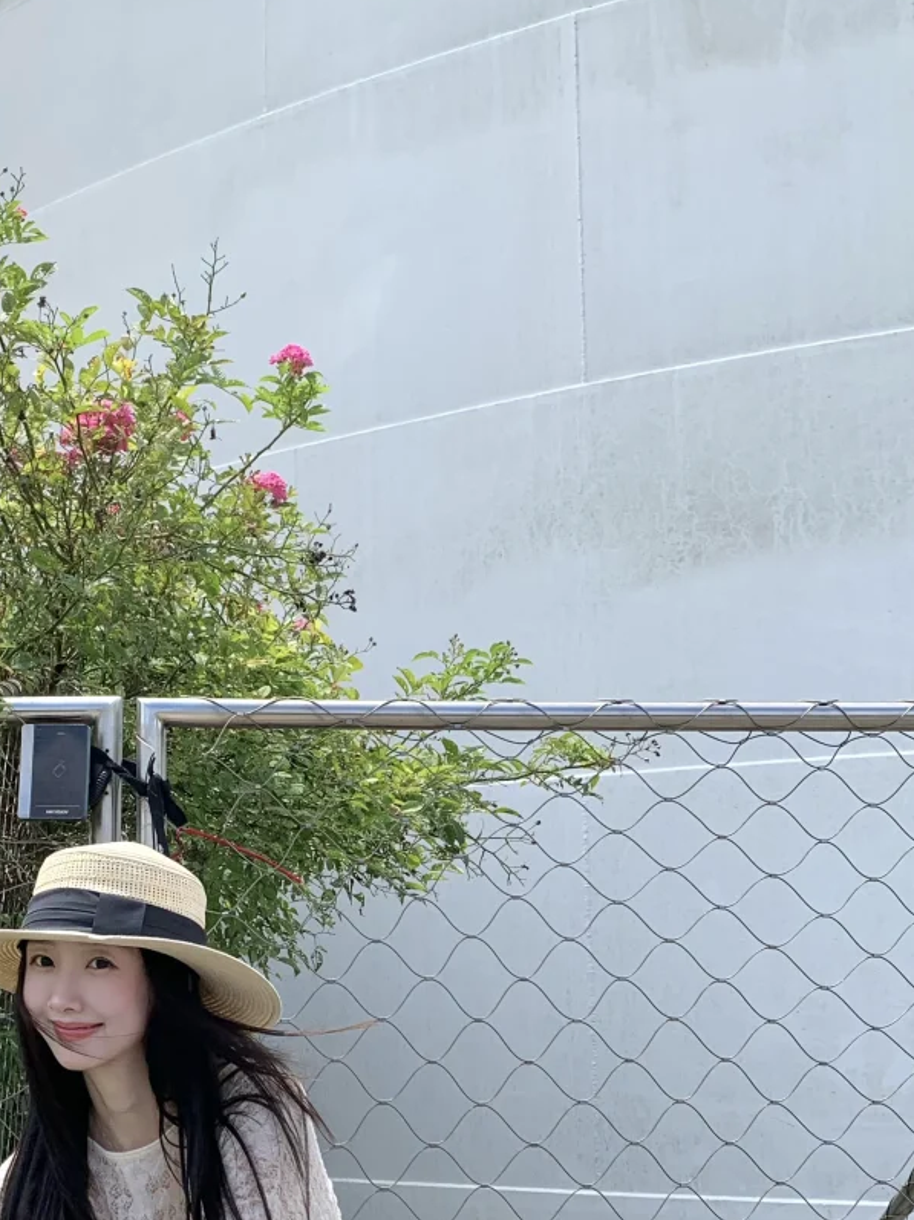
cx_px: 182
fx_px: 1656
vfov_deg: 39.9
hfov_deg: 30.1
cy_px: 834
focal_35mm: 47
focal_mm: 4.25
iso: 25
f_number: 1.8
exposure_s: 1/1235
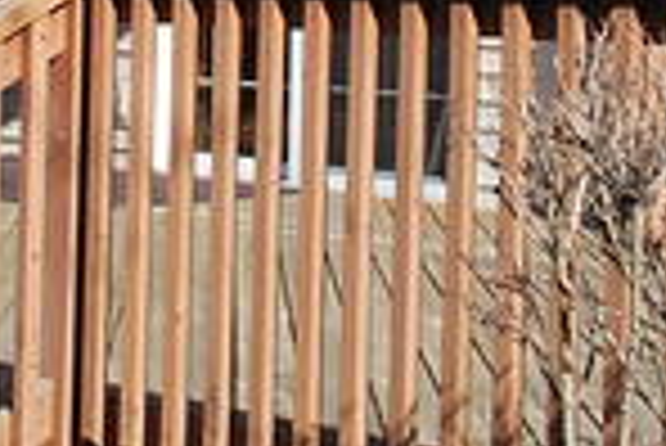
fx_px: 2407
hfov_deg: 15.7
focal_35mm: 130
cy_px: -279
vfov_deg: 10.1
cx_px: 225
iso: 100
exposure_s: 1/250
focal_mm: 20
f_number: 8
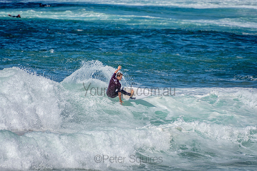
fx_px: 4284
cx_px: 128
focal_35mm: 600
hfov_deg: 3.4
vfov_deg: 2.3
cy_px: 86
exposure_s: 1/2000
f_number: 5.6
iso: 220
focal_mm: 400
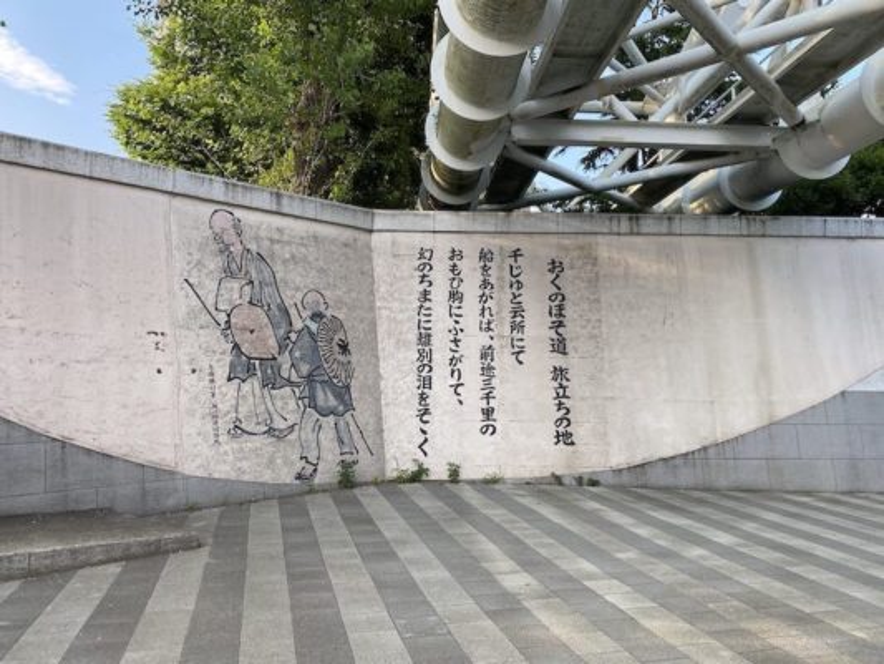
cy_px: 332
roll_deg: -1.4
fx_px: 664
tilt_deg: +3.3
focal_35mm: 26
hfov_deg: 67.3
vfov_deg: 53.1
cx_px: 442
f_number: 1.8
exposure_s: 1/201
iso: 32
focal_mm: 4.25
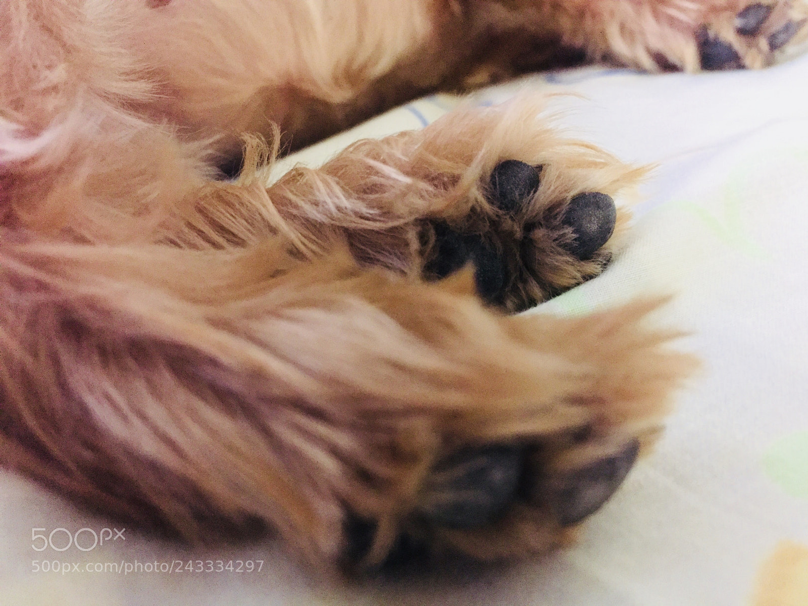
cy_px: 303
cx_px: 404
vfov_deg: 48.2
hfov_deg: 61.7
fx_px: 677
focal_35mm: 29
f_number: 2.2
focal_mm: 4.15
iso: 320
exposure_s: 1/15
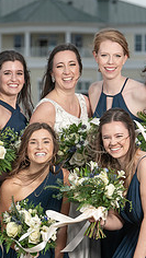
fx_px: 2502
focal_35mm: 364
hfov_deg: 3.3
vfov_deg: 5.9
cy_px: 163
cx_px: 27
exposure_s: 1/250
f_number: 5.6
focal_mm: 131
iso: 200
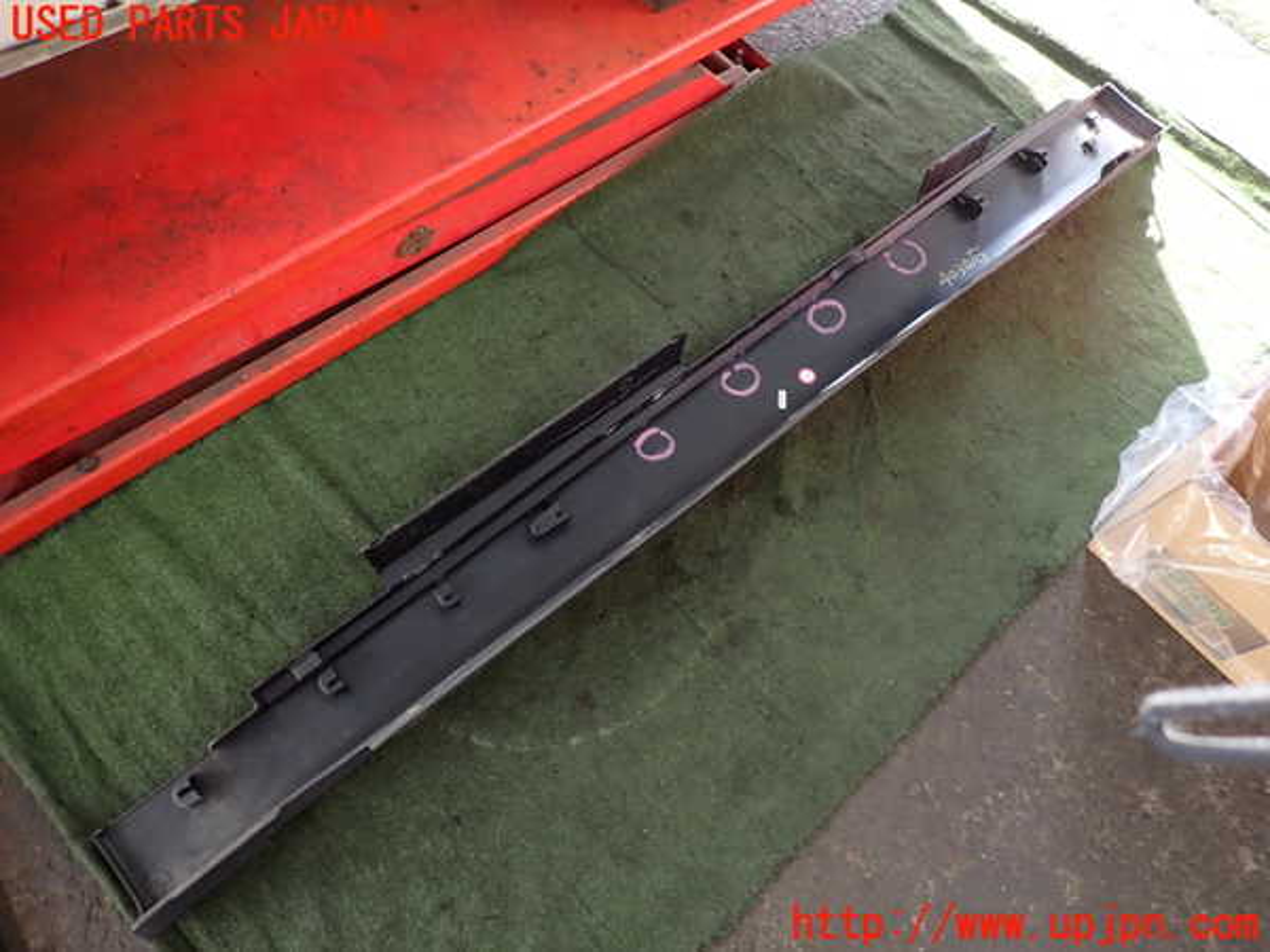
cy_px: 476
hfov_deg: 69.4
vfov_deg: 54.9
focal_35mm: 25
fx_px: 917
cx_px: 635
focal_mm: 4.5
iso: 160
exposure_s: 1/60
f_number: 2
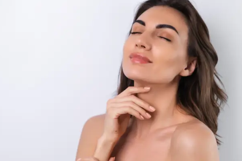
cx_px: 138
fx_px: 430
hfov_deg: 31.4
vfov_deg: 21.2
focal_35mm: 64
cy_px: 77
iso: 100
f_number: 4
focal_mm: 50
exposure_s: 1/125
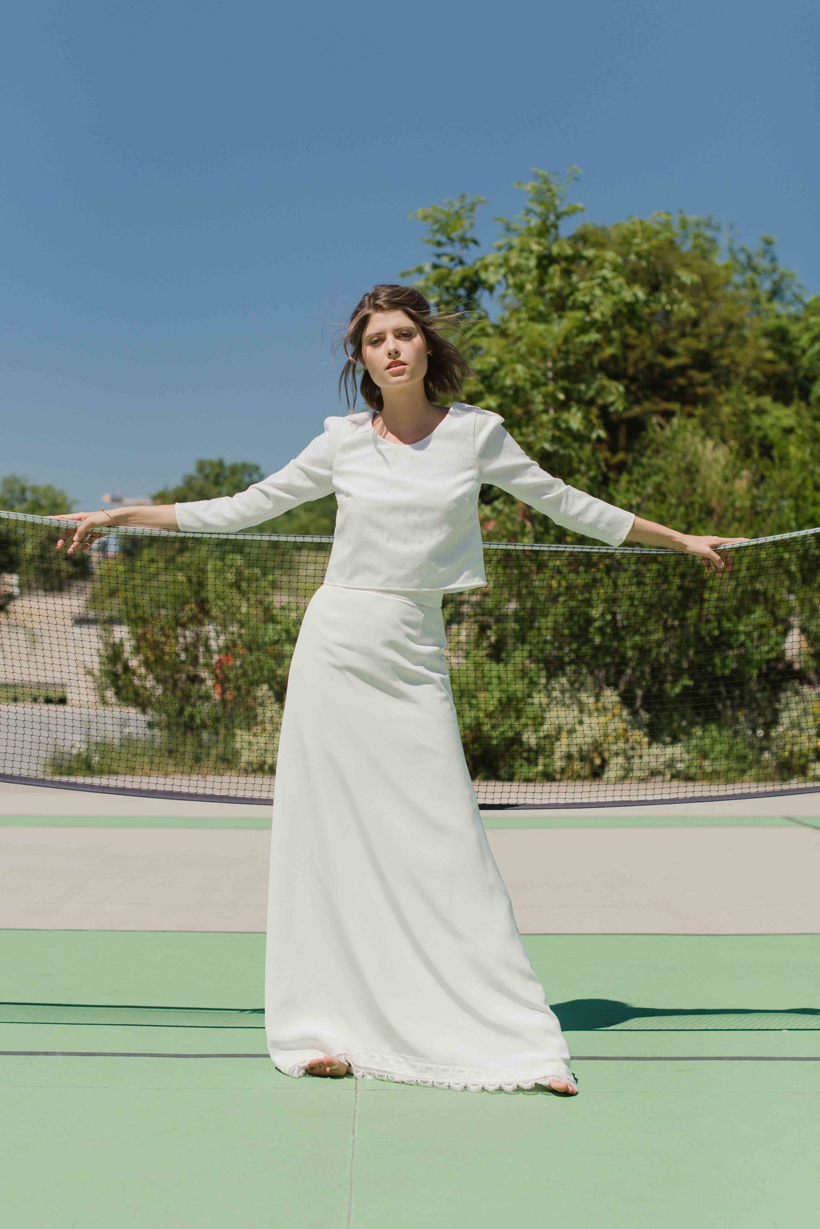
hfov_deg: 27.0
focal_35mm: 50
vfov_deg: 39.6
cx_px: 410
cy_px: 614
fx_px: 1707
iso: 80
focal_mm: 50
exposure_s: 1/4000
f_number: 3.2
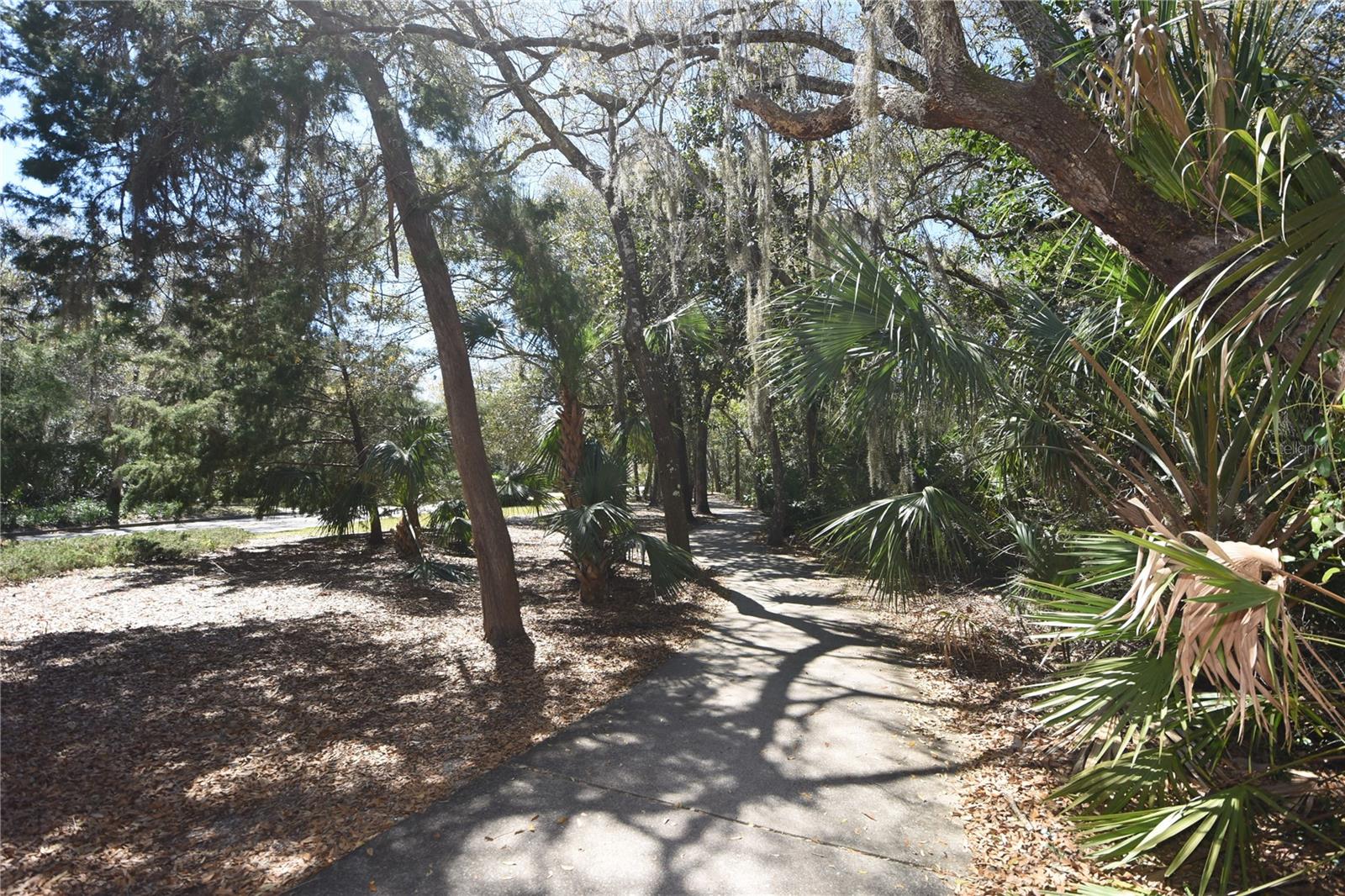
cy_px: 448
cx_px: 672
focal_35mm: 15
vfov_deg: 77.3
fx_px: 560
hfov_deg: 100.4
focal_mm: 10
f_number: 5.6
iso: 100
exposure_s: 1/125
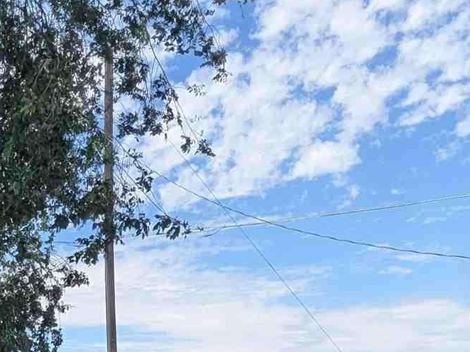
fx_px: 882
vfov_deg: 20.1
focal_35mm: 65
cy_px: 495
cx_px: 4
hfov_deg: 28.1
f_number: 2.2
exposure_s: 1/1300
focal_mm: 1.85
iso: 52
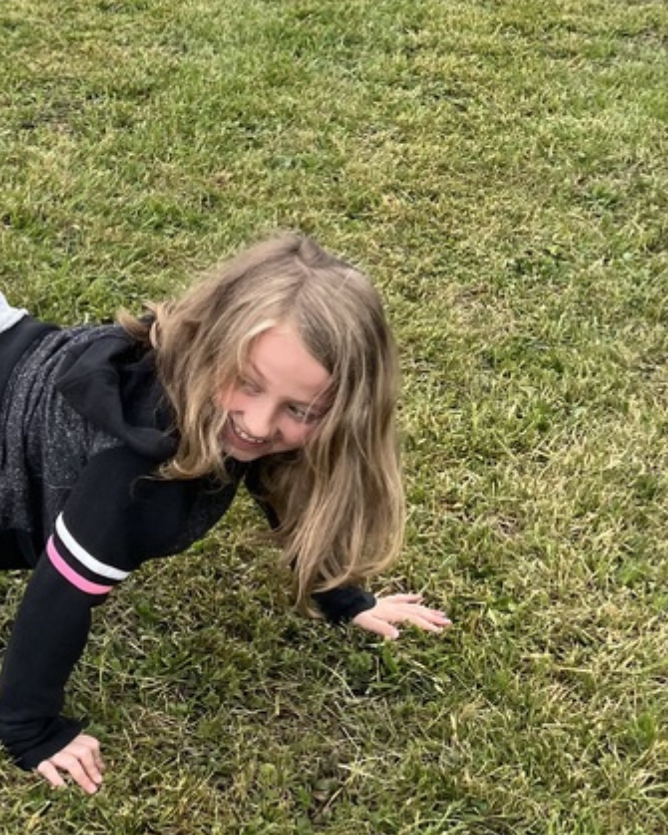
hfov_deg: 23.1
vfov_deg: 29.8
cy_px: 179
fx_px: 1533
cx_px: -76
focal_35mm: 62
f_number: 1.6
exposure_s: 1/1252
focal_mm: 5.1
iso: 50
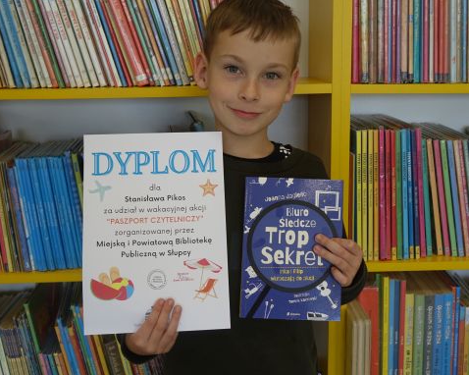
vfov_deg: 34.1
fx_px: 610
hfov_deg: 42.0
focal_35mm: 44
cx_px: 246
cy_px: 177
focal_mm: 12.83
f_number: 2.8
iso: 125
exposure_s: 1/100
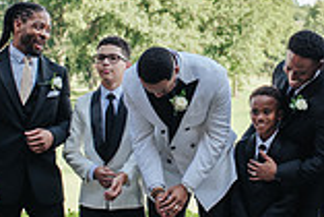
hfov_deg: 15.7
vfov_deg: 10.6
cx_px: 204
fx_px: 1171
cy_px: 73
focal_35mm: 130
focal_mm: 35
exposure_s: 1/320
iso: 110
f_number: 2.8
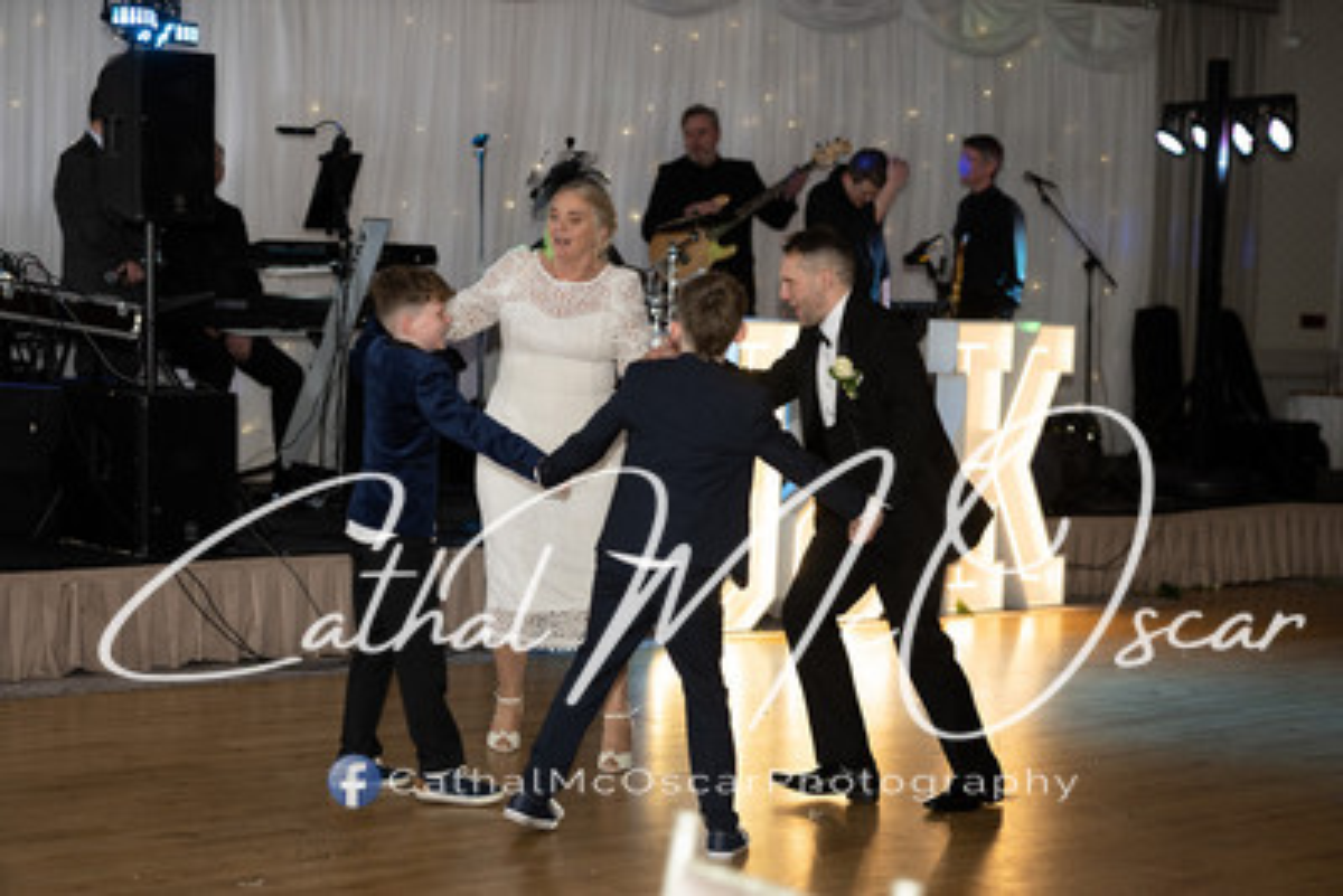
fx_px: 2612
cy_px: 448
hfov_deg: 28.8
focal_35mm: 70
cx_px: 672
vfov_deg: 19.5
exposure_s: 1/250
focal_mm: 70
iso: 640
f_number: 2.8
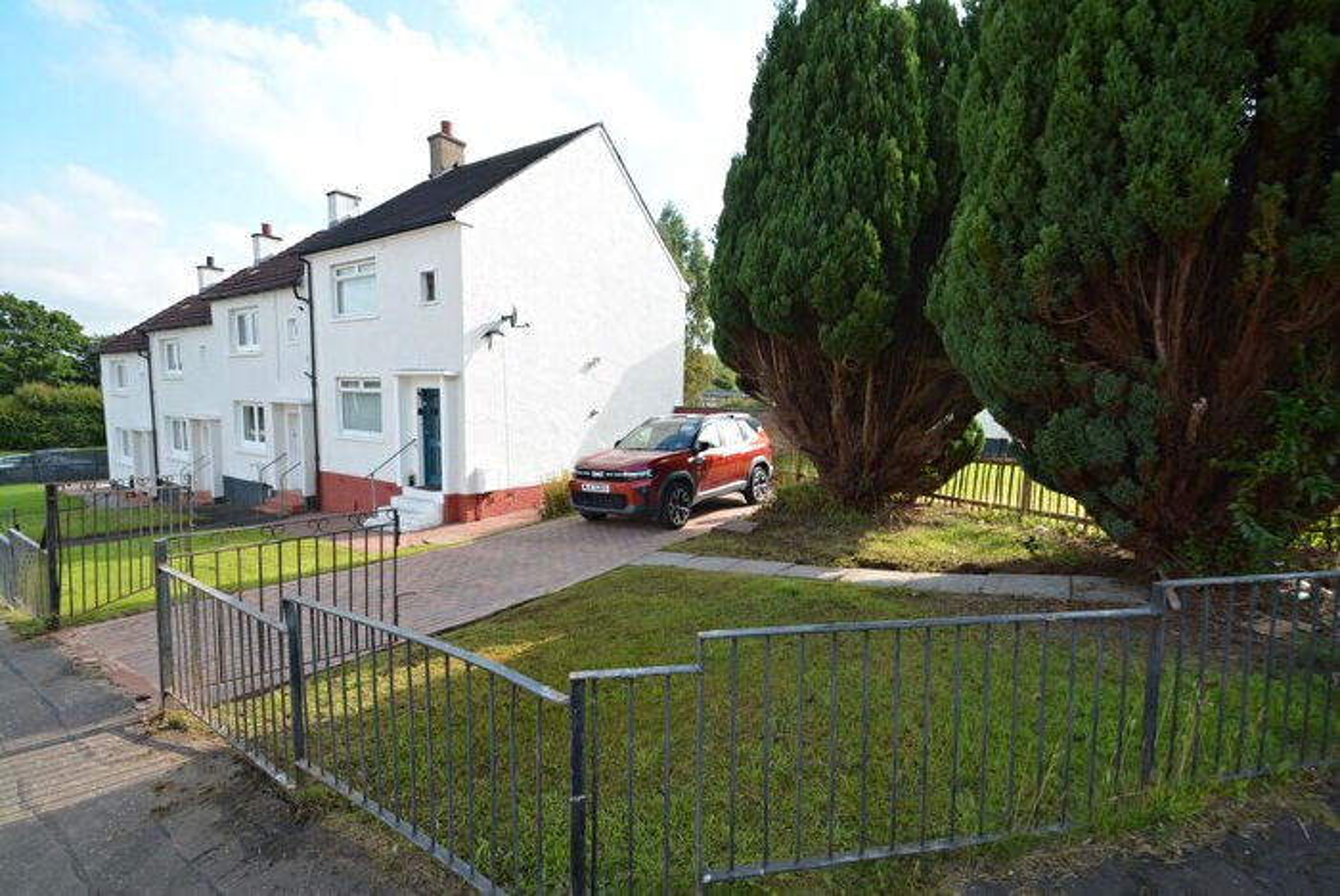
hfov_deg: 100.3
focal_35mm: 15
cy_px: 448
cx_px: 670
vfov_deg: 77.4
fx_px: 559
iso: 200
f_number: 7.1
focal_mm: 10
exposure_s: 1/200
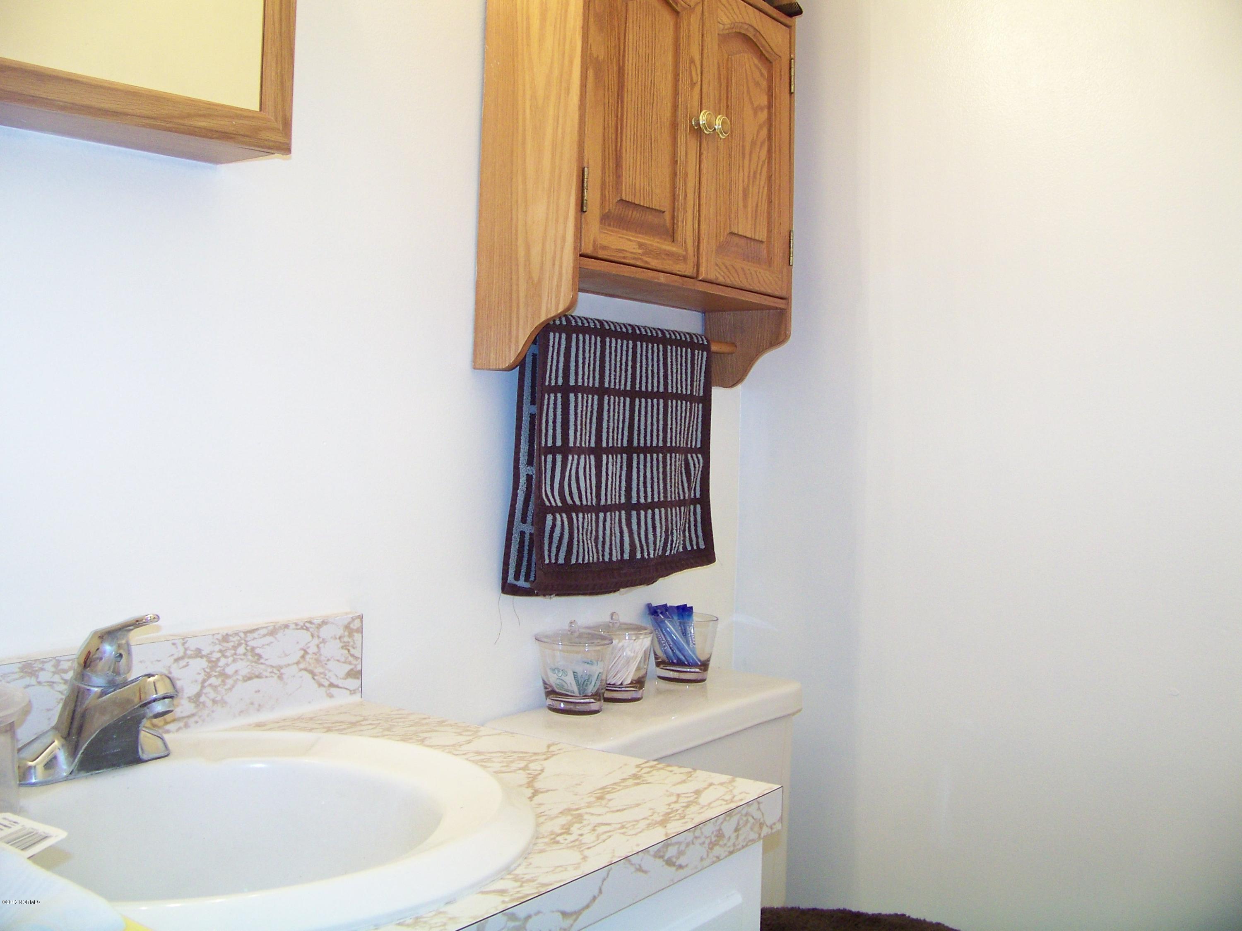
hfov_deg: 51.4
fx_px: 1292
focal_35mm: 36
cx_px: 621
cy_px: 466
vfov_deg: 39.7
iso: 160
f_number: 2.8
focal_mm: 5.85
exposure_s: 1/30
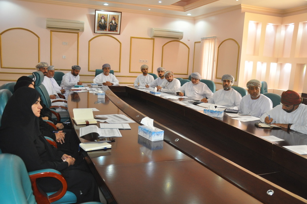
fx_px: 268
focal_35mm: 32
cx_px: 154
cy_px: 102
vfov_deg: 41.6
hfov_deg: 59.6
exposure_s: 1/80
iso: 800
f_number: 3.8
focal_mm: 21
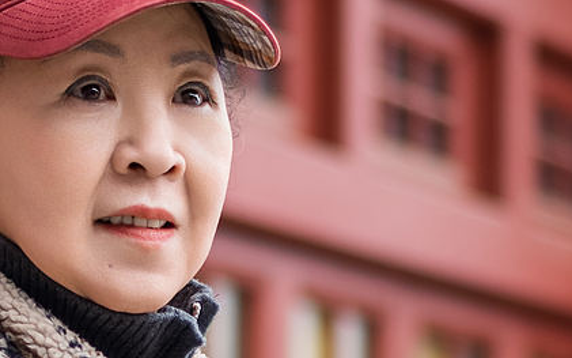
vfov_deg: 5.6
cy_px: 498
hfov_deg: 9.0
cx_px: 239
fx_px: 3616
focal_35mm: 232
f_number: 1.8
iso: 160
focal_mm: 50
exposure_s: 1/800
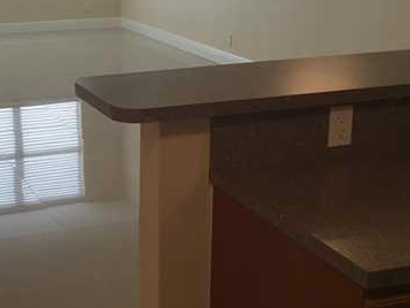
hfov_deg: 29.0
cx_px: 67
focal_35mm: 65
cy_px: 118
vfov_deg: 22.6
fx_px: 770
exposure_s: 1/120
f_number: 2.2
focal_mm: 4.15
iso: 40
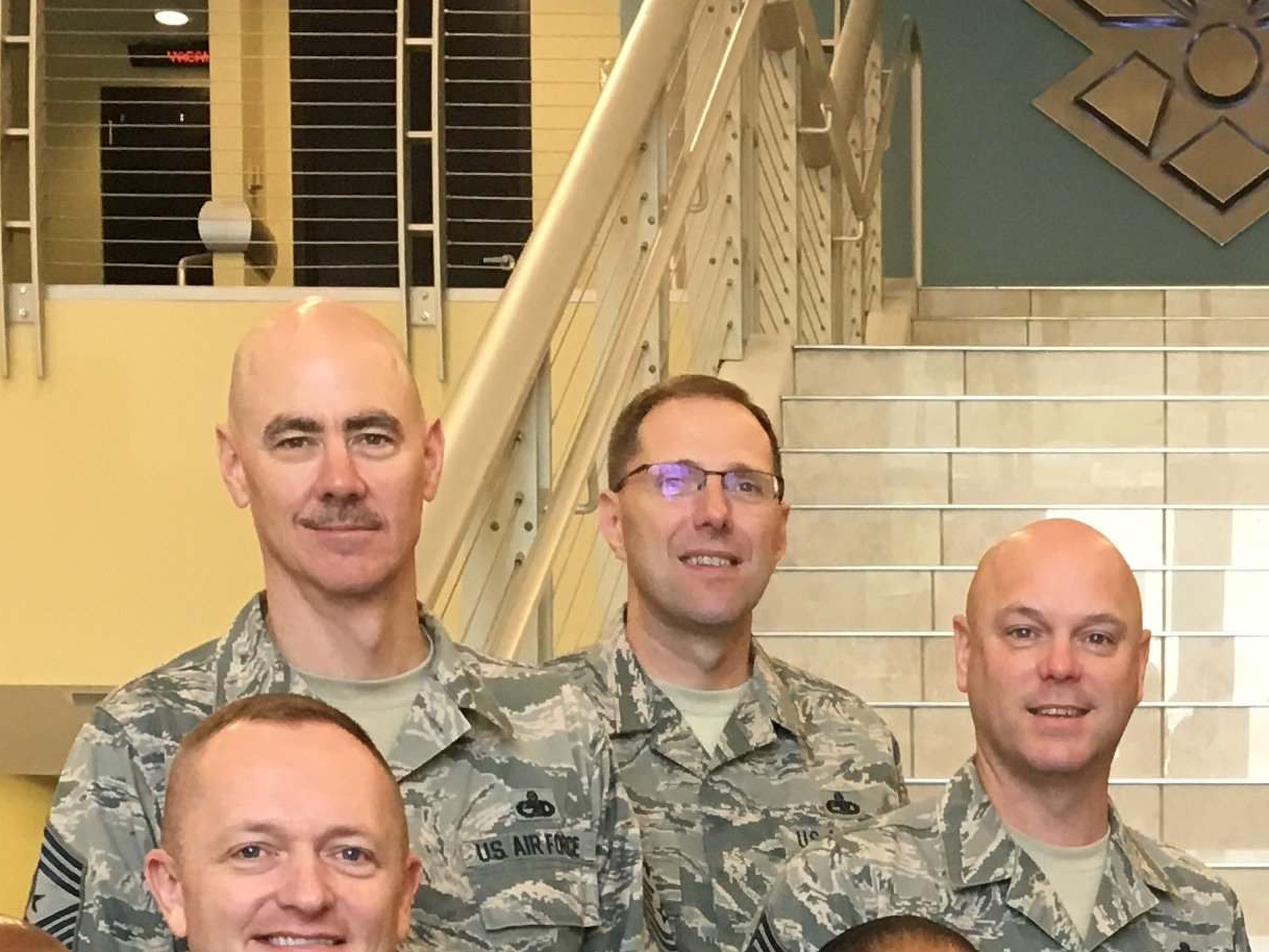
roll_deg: -0.2
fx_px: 3520
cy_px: 1400
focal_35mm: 96
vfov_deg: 14.4
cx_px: 1136
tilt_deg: -2.2
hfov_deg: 20.1
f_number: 2.2
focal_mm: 4.15
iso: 40
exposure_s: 1/30
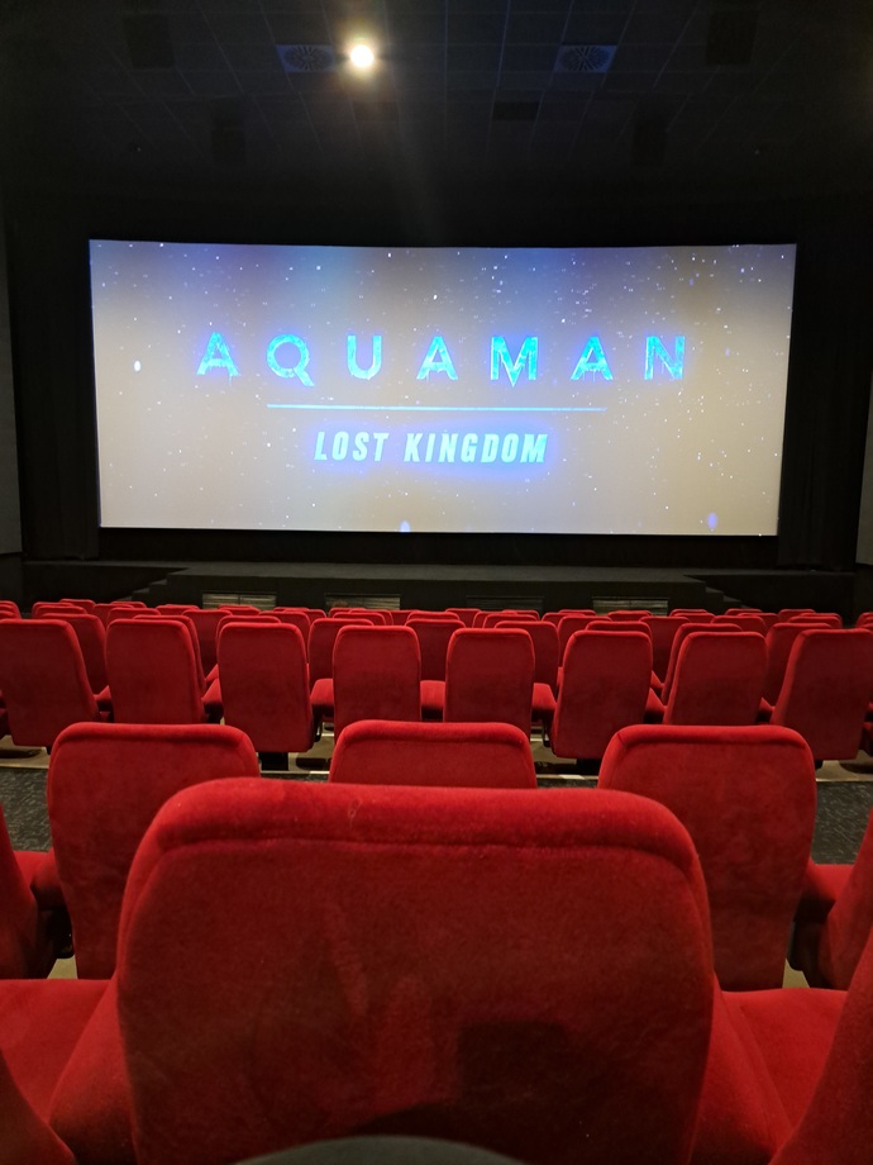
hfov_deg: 56.8
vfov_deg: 71.6
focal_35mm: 24
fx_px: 807
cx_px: 436
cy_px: 582
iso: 640
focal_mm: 5.23
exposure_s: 1/20
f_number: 1.8
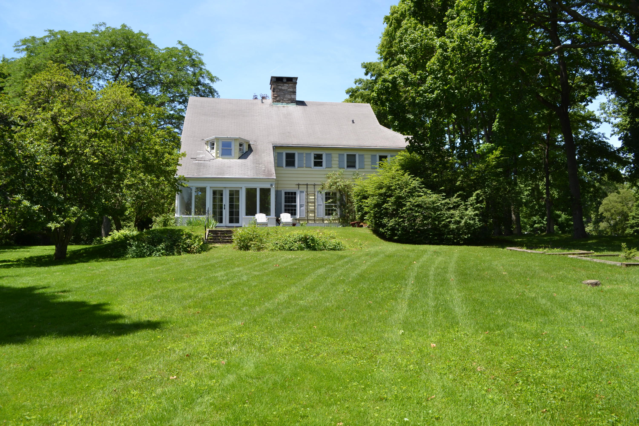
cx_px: 320
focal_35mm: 30
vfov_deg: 43.6
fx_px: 532
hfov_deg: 61.9
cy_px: 213
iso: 100
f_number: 6.3
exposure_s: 1/160
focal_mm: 20
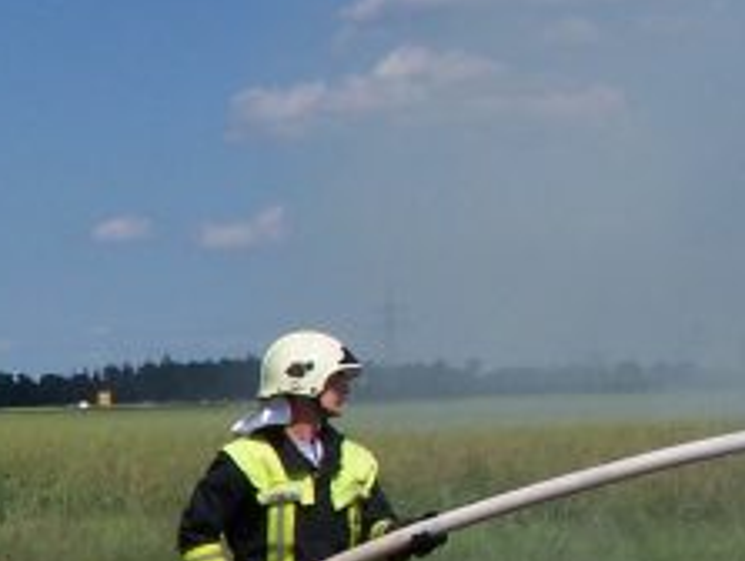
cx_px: -418
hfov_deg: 12.1
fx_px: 3320
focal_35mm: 154
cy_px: 488
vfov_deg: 9.6
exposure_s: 1/640
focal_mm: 7.1
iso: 80
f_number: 5.6
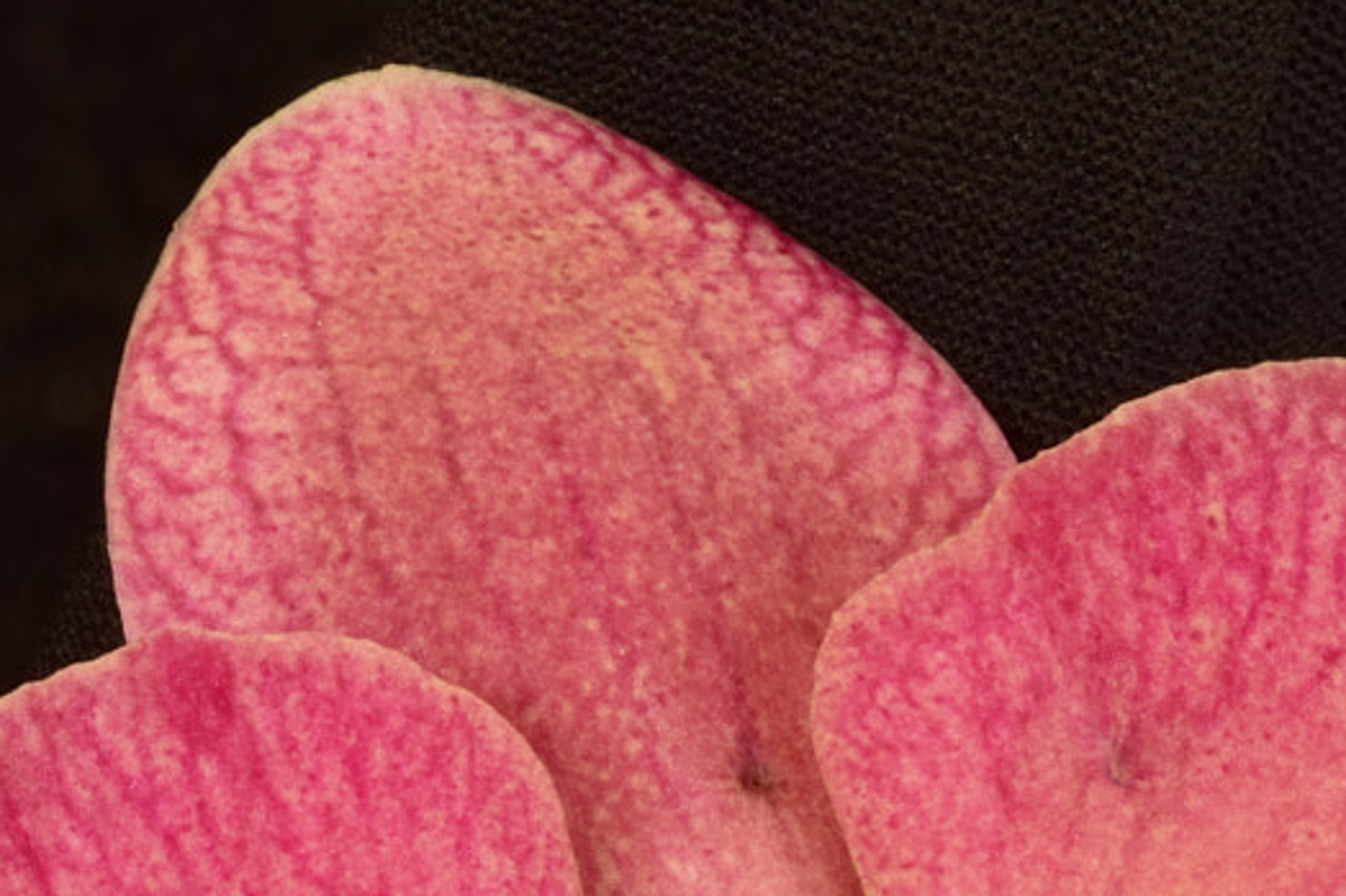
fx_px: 14559
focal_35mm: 390
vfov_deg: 3.5
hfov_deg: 5.3
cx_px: 753
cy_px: 1273
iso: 125
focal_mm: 85
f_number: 32
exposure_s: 1/1.6
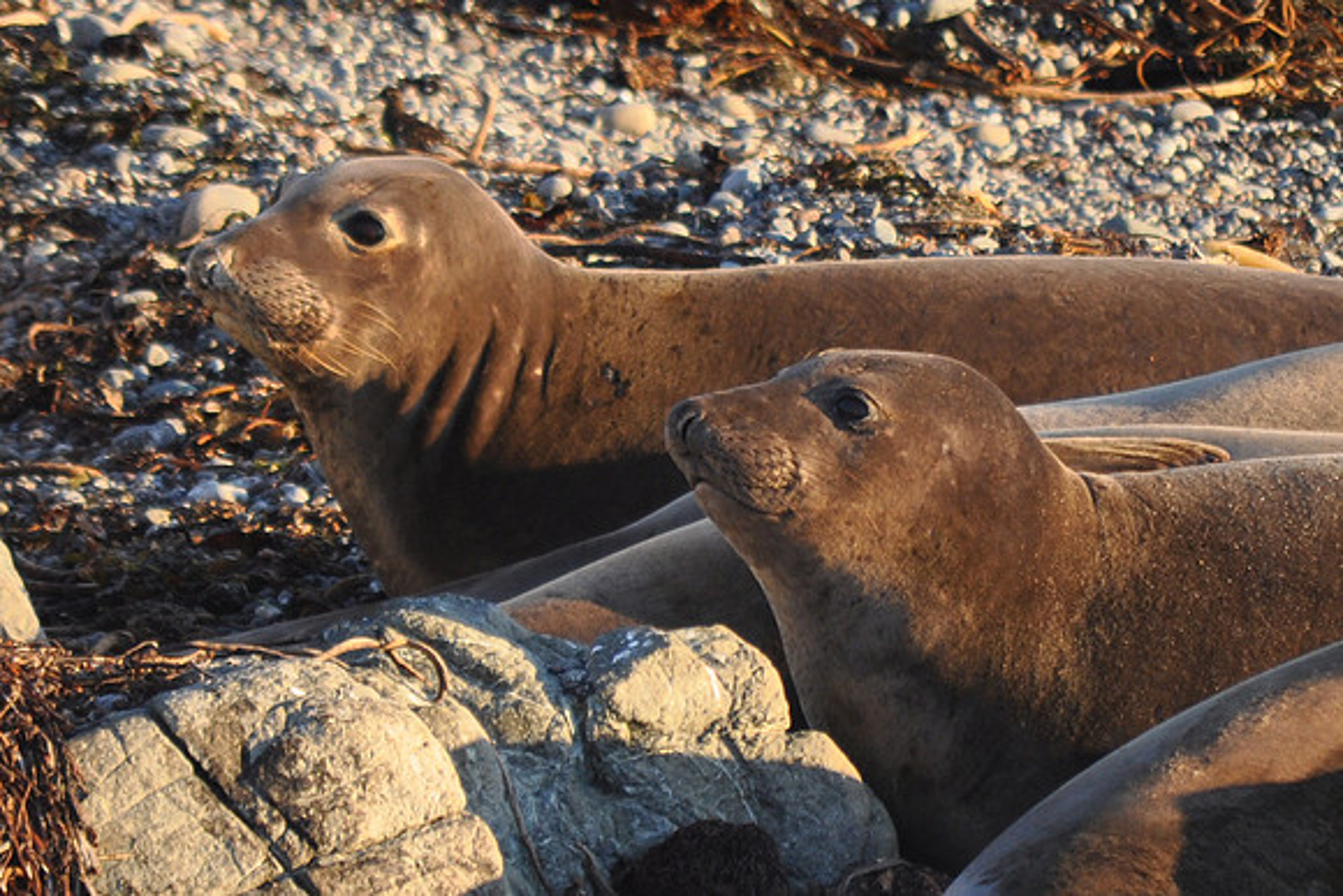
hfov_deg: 6.9
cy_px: 448
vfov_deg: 4.6
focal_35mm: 300
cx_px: 672
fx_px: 11194
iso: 400
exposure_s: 1/250
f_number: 5.6
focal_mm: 200
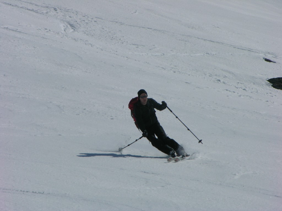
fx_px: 2281
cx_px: 141
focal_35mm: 280
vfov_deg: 5.3
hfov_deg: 7.1
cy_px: 106
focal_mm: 71.2
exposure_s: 1/646
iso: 50
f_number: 7.4
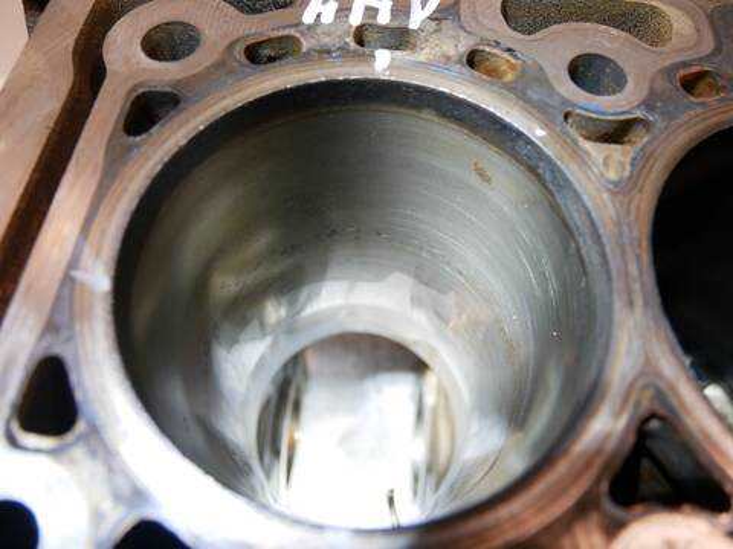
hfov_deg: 71.6
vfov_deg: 56.8
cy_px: 274
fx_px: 508
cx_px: 366
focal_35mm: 24
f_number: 3.5
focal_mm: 12
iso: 400
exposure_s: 1/60
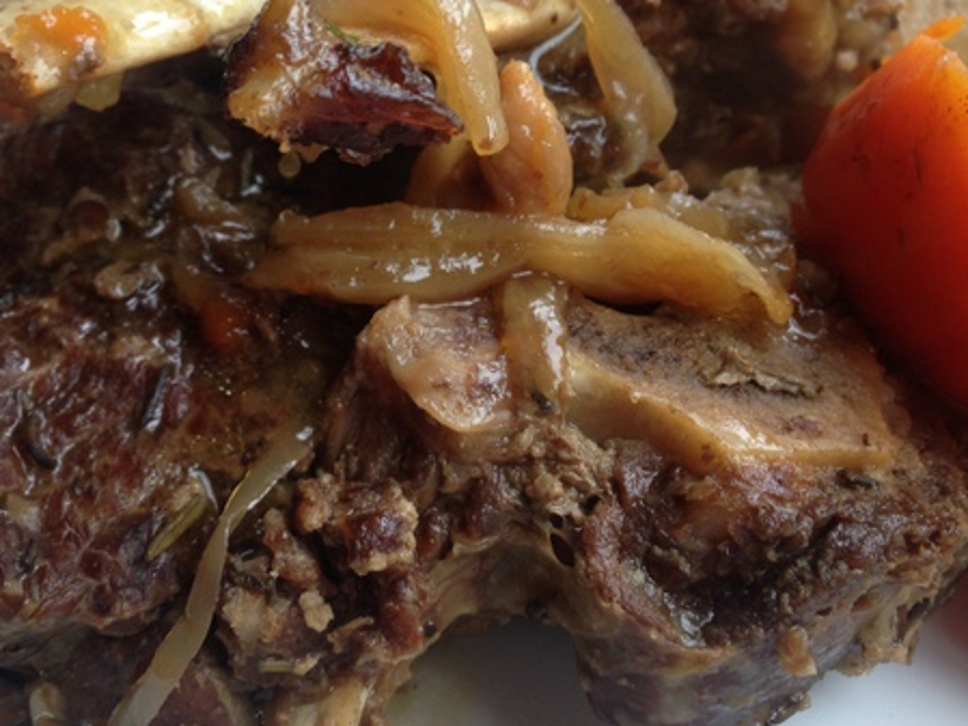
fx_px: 1315
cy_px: 325
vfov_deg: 30.9
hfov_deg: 40.1
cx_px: 358
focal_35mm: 47
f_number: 2.4
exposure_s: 1/40
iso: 50
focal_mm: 4.12
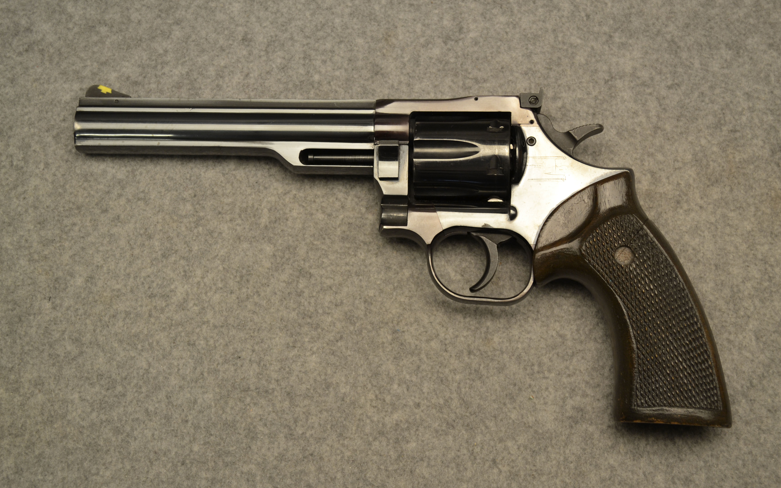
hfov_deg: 37.2
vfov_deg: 23.8
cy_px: 253
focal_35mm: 55
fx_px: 1160
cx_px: 395
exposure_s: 1/25
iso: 400
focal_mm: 35
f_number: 5
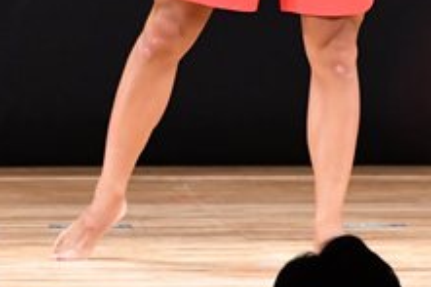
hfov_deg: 2.4
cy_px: -148
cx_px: 204
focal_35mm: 843
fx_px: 10085
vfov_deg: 1.6
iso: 3200
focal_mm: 160
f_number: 5.6
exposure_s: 1/400
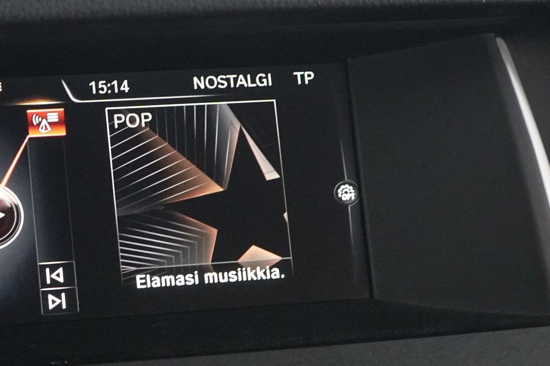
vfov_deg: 11.9
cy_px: 193
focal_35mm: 115
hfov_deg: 17.7
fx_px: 1757
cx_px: 152
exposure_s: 1/30
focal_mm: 34
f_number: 4
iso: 6400
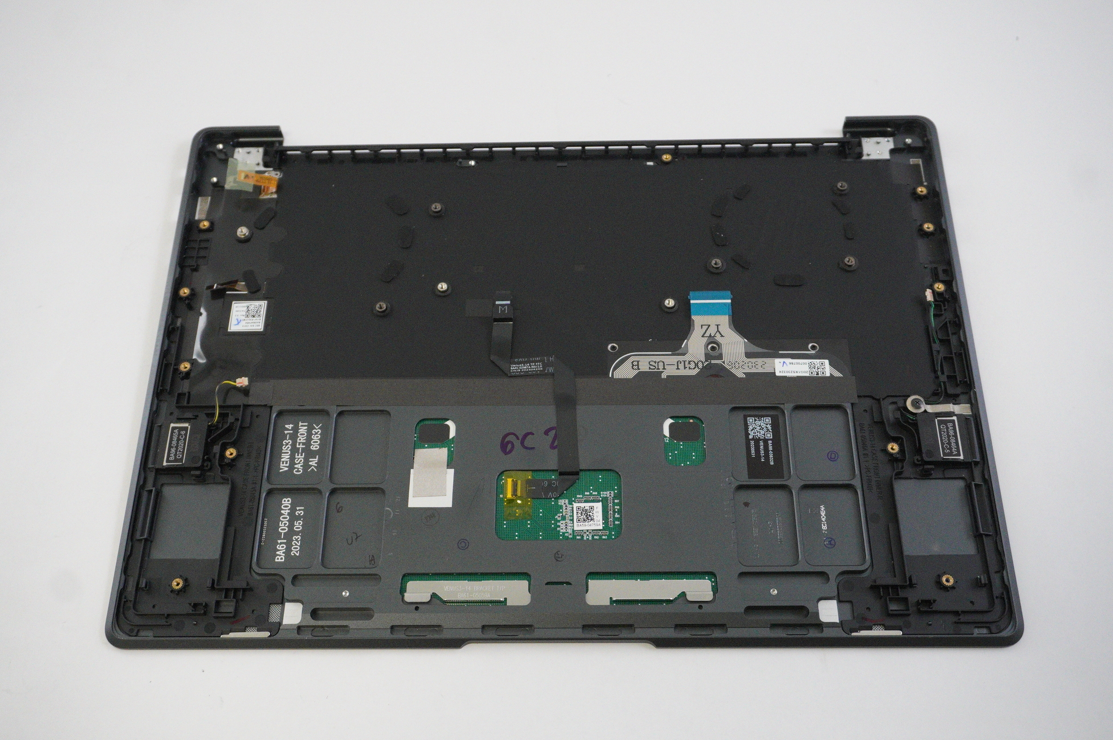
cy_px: 370
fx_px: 1158
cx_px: 556
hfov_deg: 51.3
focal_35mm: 38
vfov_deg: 35.4
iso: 5000
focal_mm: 25
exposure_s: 1/320
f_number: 5.6
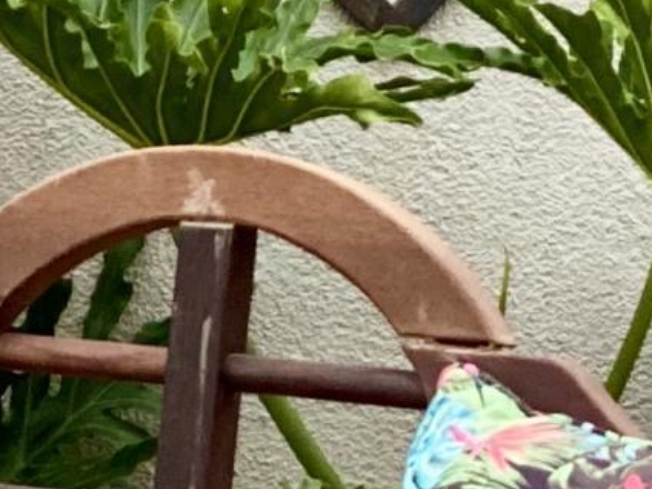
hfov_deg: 5.4
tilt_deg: -10.7
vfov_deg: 4.0
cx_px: 252
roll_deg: -1.0
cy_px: 454
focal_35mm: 368
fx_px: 6931
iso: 160
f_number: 2
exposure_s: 1/40
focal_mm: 6
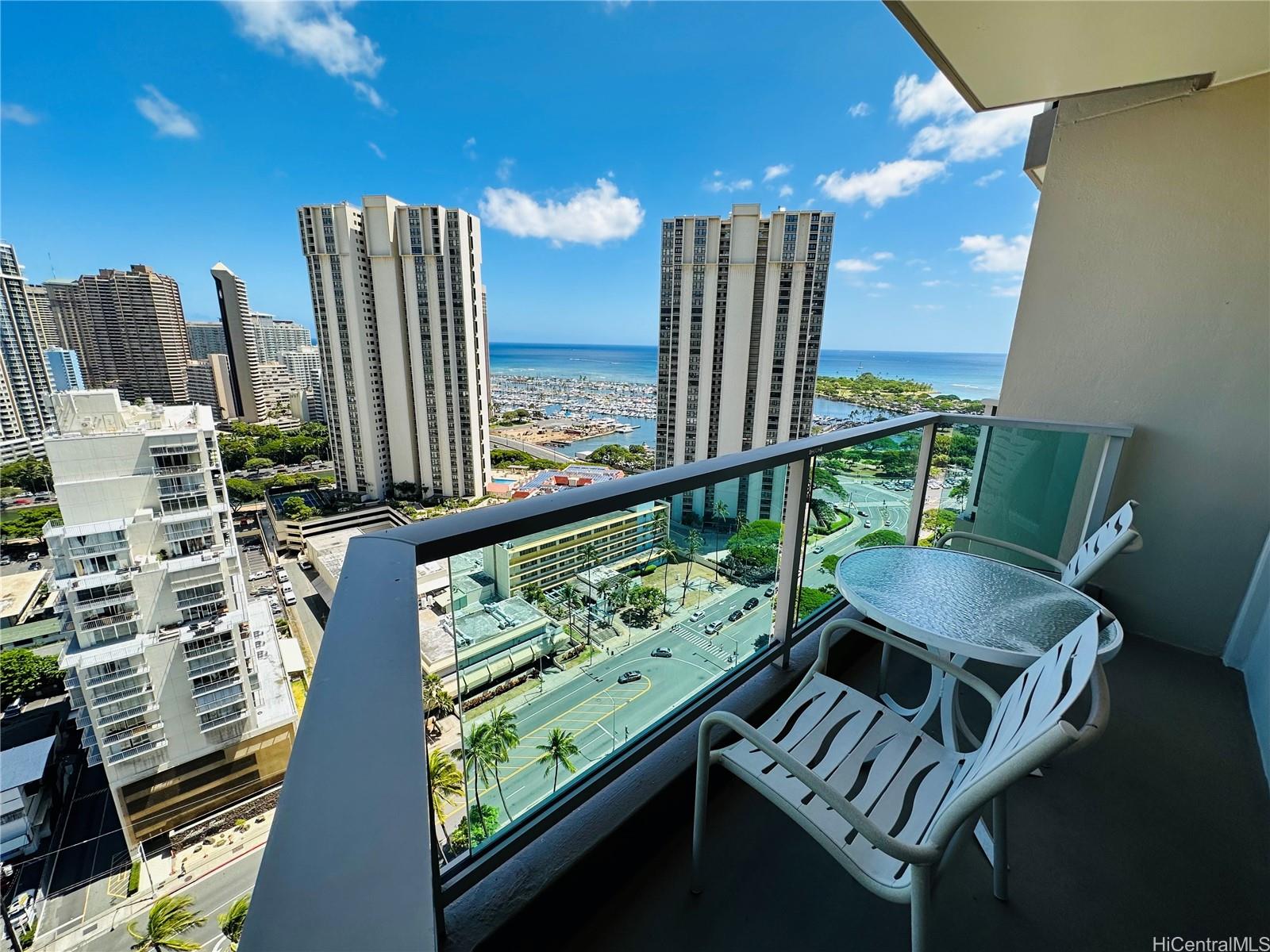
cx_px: 635
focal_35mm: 14
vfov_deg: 85.7
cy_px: 476
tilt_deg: -15.3
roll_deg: -1.3
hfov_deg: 102.1
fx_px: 514
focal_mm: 2.22
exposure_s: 1/1147
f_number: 2.2
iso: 50
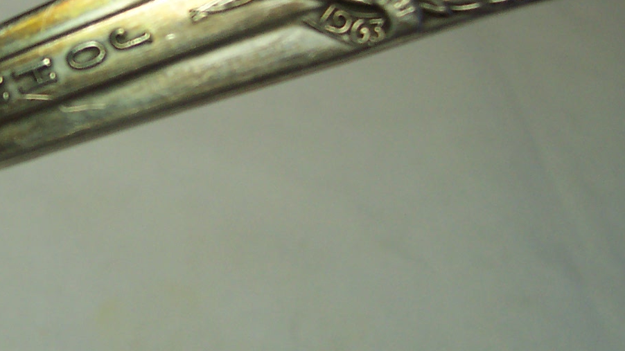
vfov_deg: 16.1
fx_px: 1226
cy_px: 51
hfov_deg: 28.0
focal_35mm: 74
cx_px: 117
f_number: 2.8
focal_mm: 5.6
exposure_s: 1/125
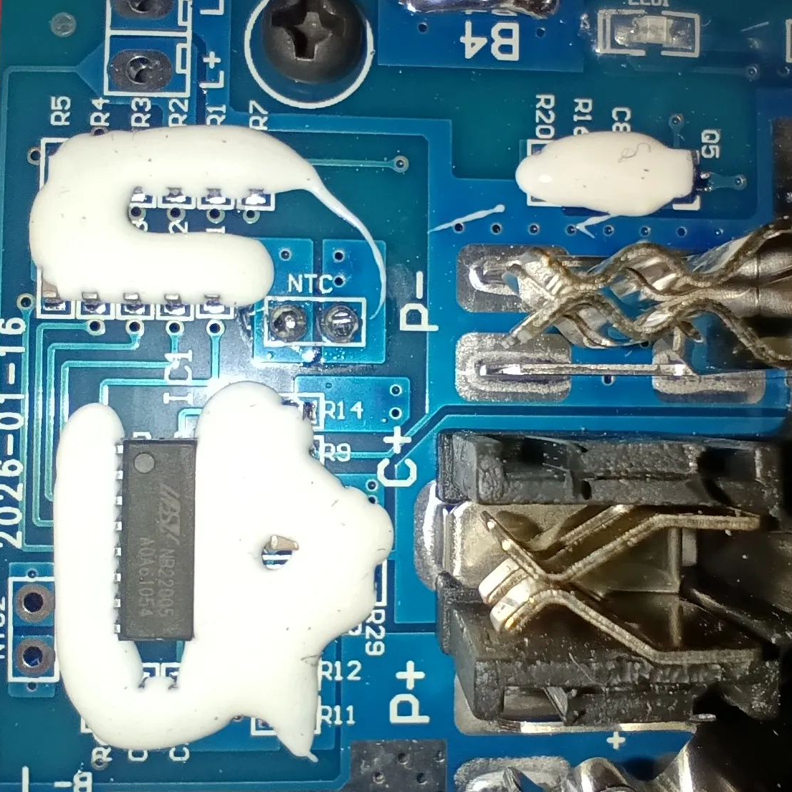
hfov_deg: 51.1
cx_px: 422
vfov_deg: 51.1
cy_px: 384
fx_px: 828
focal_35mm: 32
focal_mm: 2.01
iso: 100
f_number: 2.4
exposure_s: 1/259
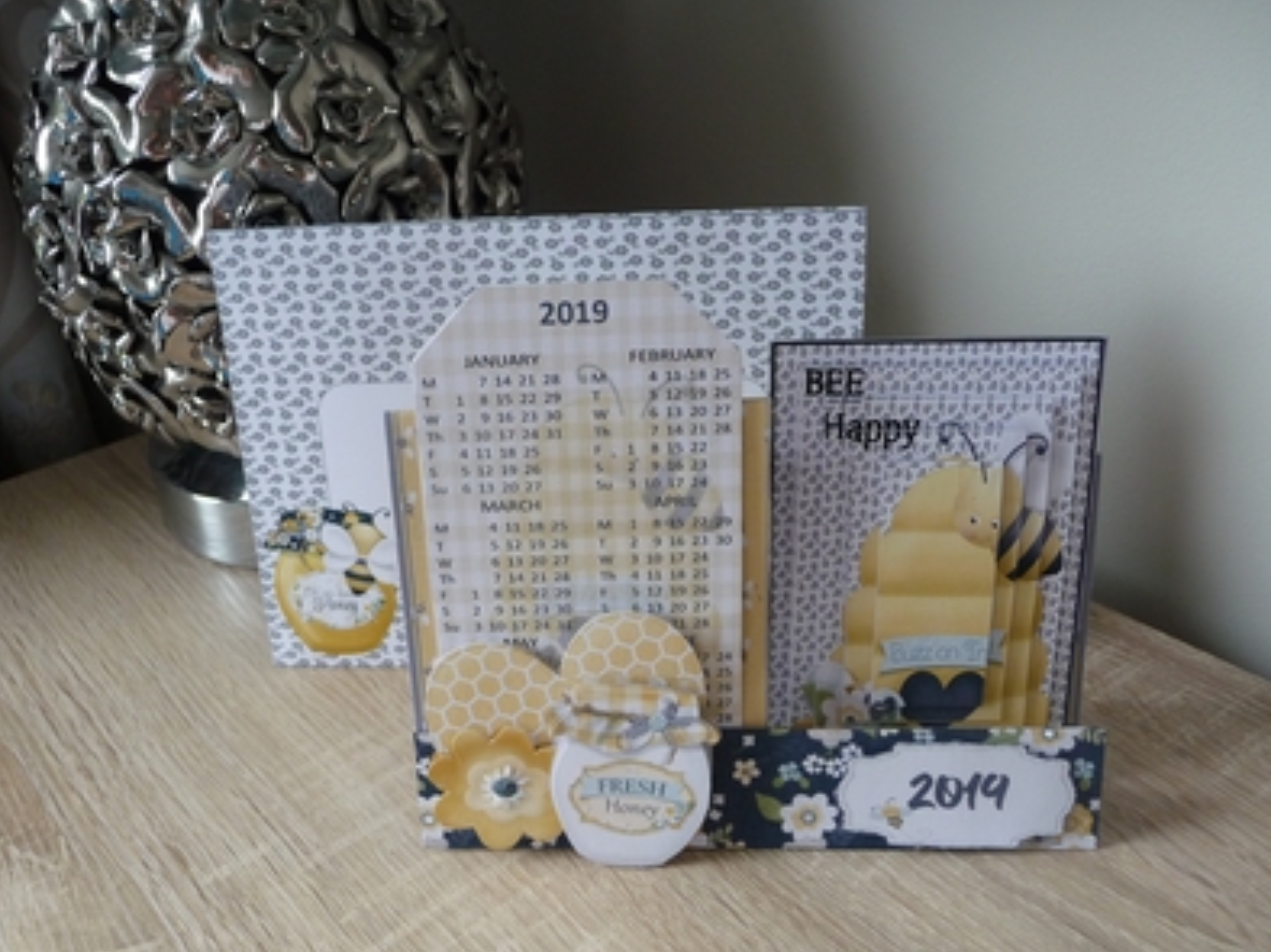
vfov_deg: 44.1
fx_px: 1174
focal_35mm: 32
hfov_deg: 56.8
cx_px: 619
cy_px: 508
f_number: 3.3
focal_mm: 4.7
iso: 160
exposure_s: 1/30
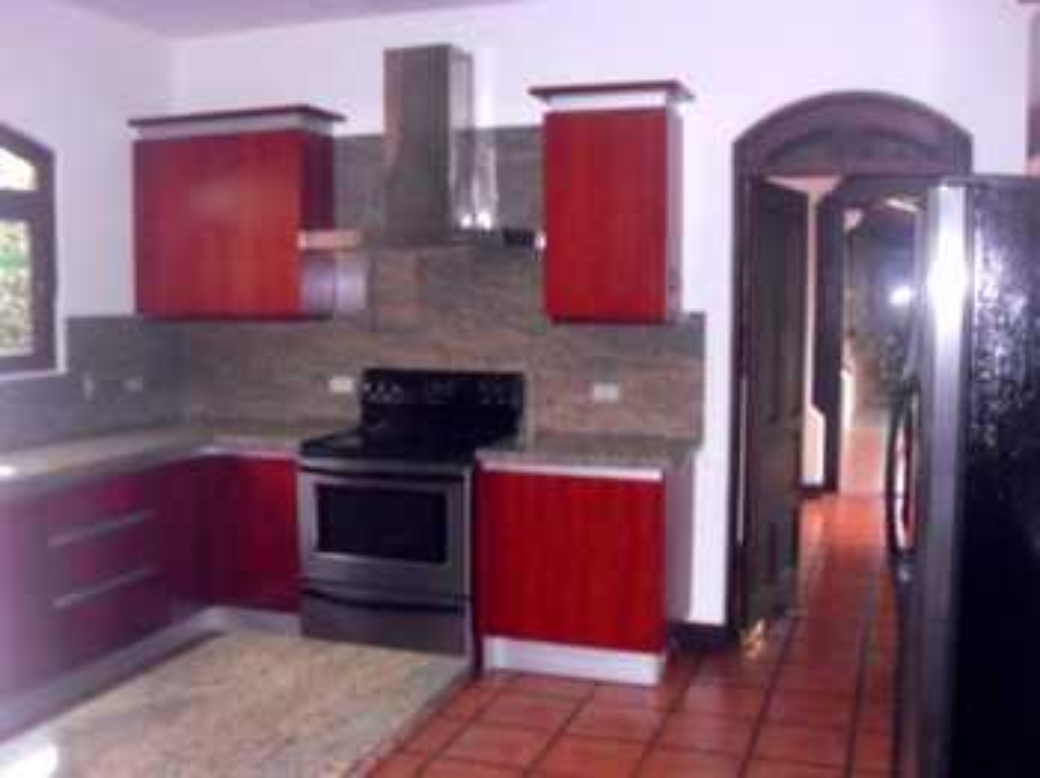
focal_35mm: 35
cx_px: 520
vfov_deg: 40.7
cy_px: 389
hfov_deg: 52.7
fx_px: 1051
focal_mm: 6.2
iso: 240
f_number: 2.8
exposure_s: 1/45
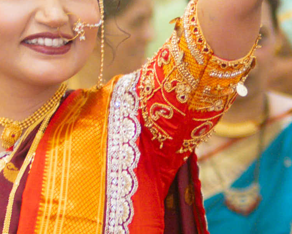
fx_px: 2636
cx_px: 369
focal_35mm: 305
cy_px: 190
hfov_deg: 6.3
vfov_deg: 5.1
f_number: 1.4
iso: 640
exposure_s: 1/320
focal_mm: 35
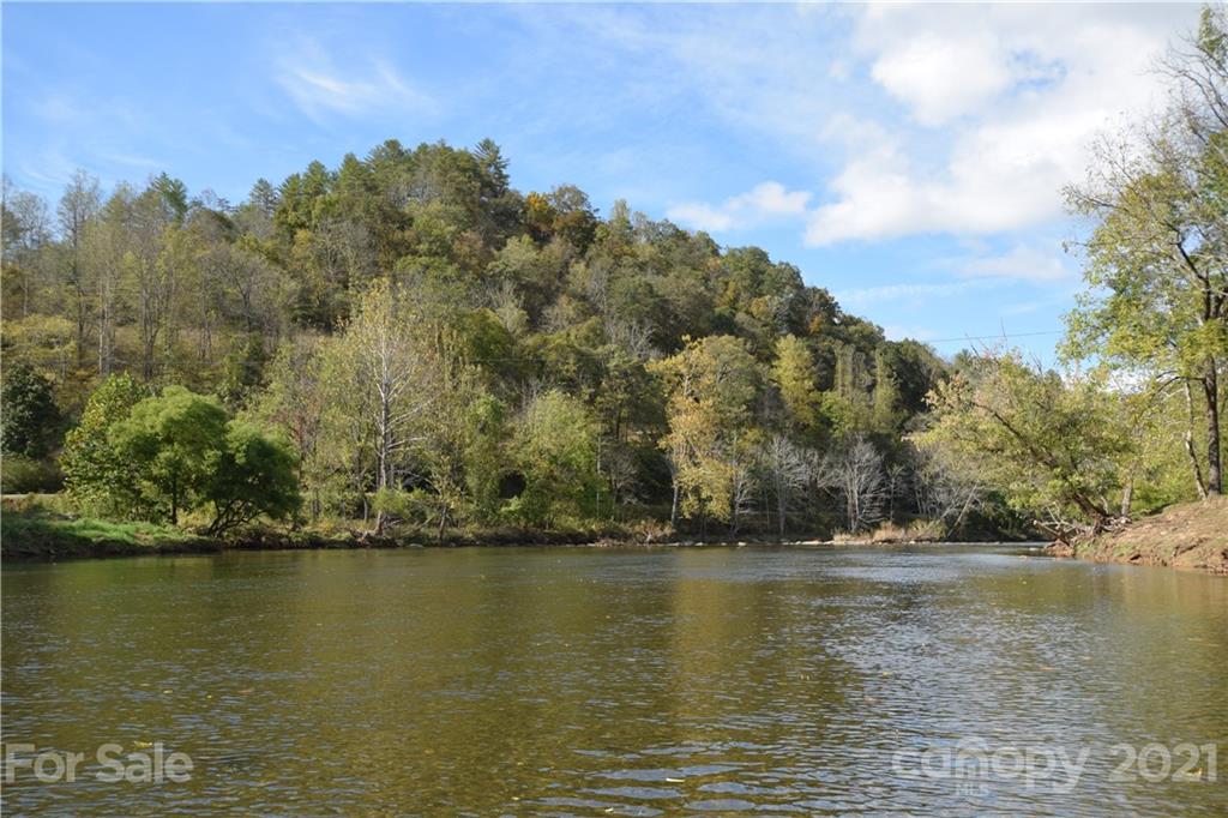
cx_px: 614
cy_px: 409
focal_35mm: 33
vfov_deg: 39.9
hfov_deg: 57.2
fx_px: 1125
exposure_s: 1/250
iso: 200
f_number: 8
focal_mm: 22
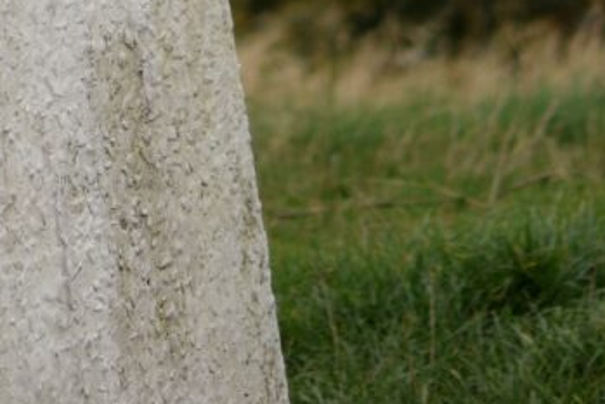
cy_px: -907
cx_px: -180
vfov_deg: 4.1
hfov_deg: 6.3
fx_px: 5465
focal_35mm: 325
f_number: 1.8
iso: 100
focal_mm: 35
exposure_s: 1/640
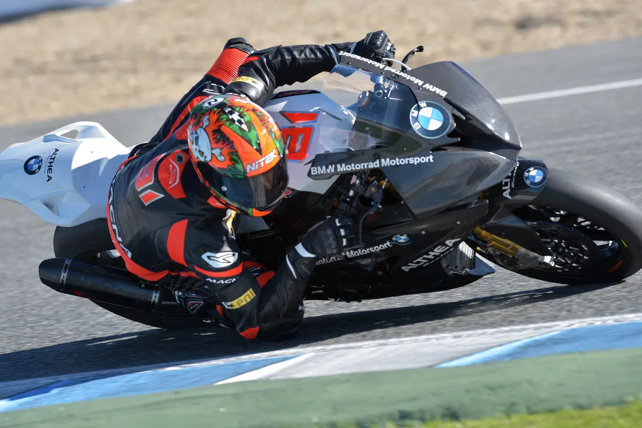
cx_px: 321
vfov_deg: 4.6
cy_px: 214
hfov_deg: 6.9
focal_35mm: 300
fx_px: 5352
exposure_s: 1/1000
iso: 400
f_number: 9
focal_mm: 300
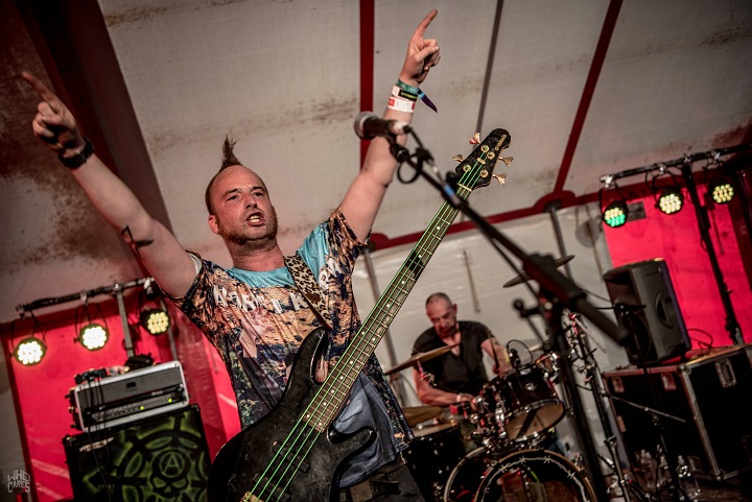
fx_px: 836
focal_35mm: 40
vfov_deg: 33.4
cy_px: 251
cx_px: 376
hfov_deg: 48.4
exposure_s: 1/100
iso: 640
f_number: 2.8
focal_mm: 40
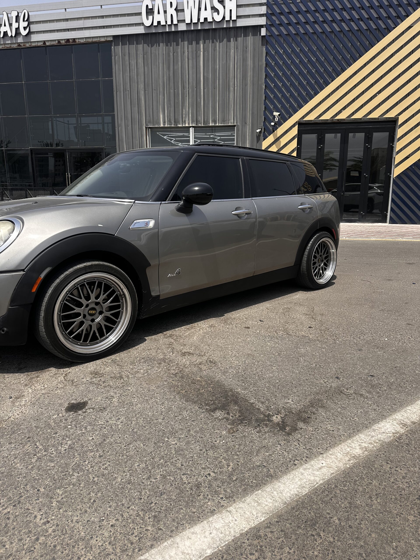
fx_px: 388
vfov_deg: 71.6
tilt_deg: -10.8
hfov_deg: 56.8
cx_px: 210
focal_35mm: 24
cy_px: 280
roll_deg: -1.3
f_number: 1.78
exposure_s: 1/4016
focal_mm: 6.86
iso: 80
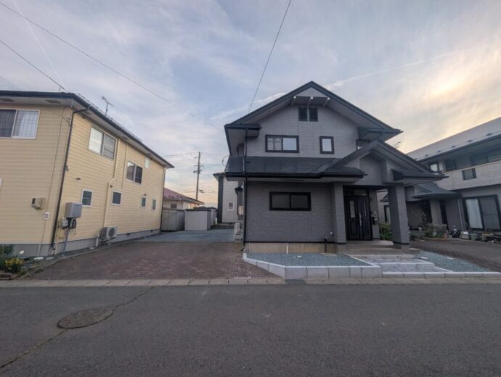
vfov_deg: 94.7
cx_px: 250
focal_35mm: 12
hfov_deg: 110.4
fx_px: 174
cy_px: 188
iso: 43
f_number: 1.7
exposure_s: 1/873
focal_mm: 2.02
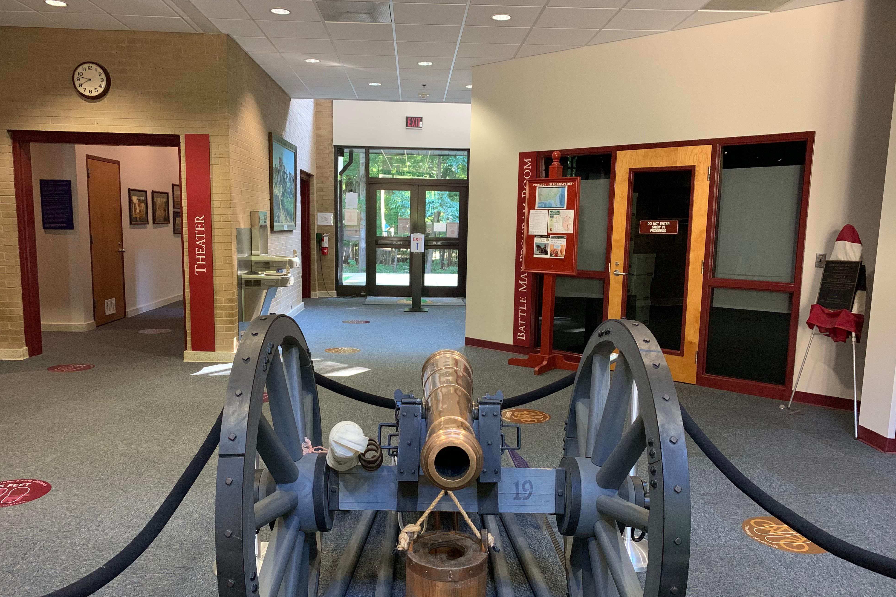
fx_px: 697
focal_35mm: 28
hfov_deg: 65.5
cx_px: 433
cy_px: 332
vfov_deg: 46.3
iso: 400
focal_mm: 4.25
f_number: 1.8
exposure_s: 1/30
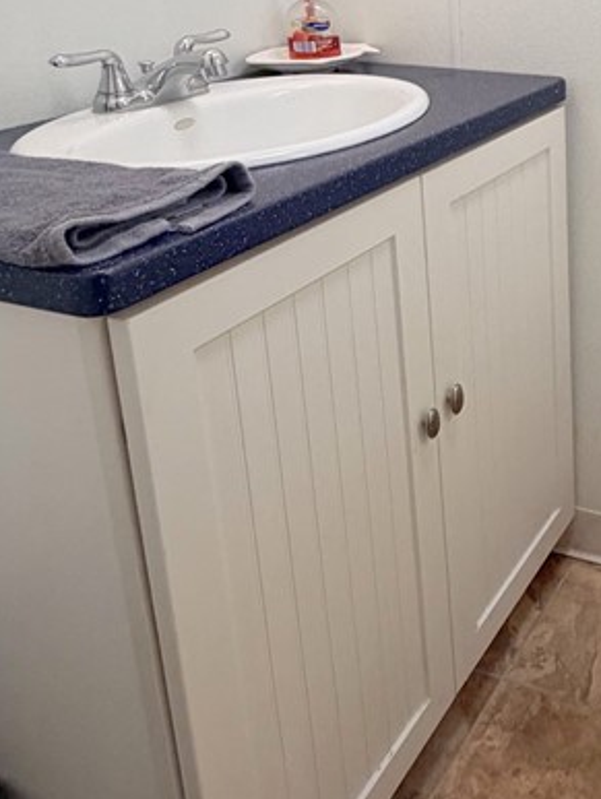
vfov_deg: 46.2
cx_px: 692
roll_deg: -0.8
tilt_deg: -11.3
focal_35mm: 37
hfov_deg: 32.9
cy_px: 109
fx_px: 855
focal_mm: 2.22
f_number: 2.2
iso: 250
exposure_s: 1/120
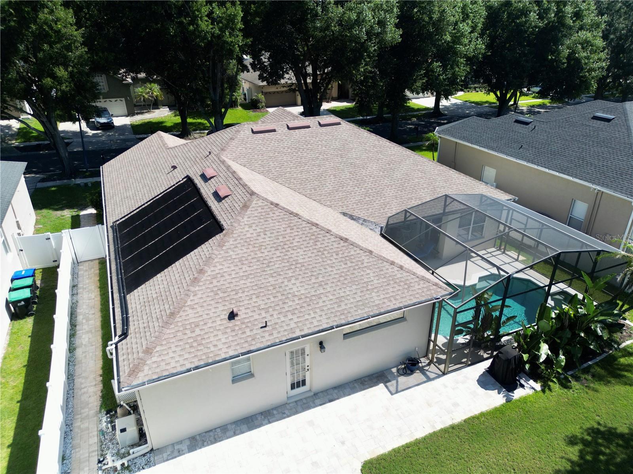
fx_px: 439
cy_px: 237
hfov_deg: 71.6
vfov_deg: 56.8
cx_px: 316
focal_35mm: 24
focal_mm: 6.72
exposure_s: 1/1500
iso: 100
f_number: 1.7
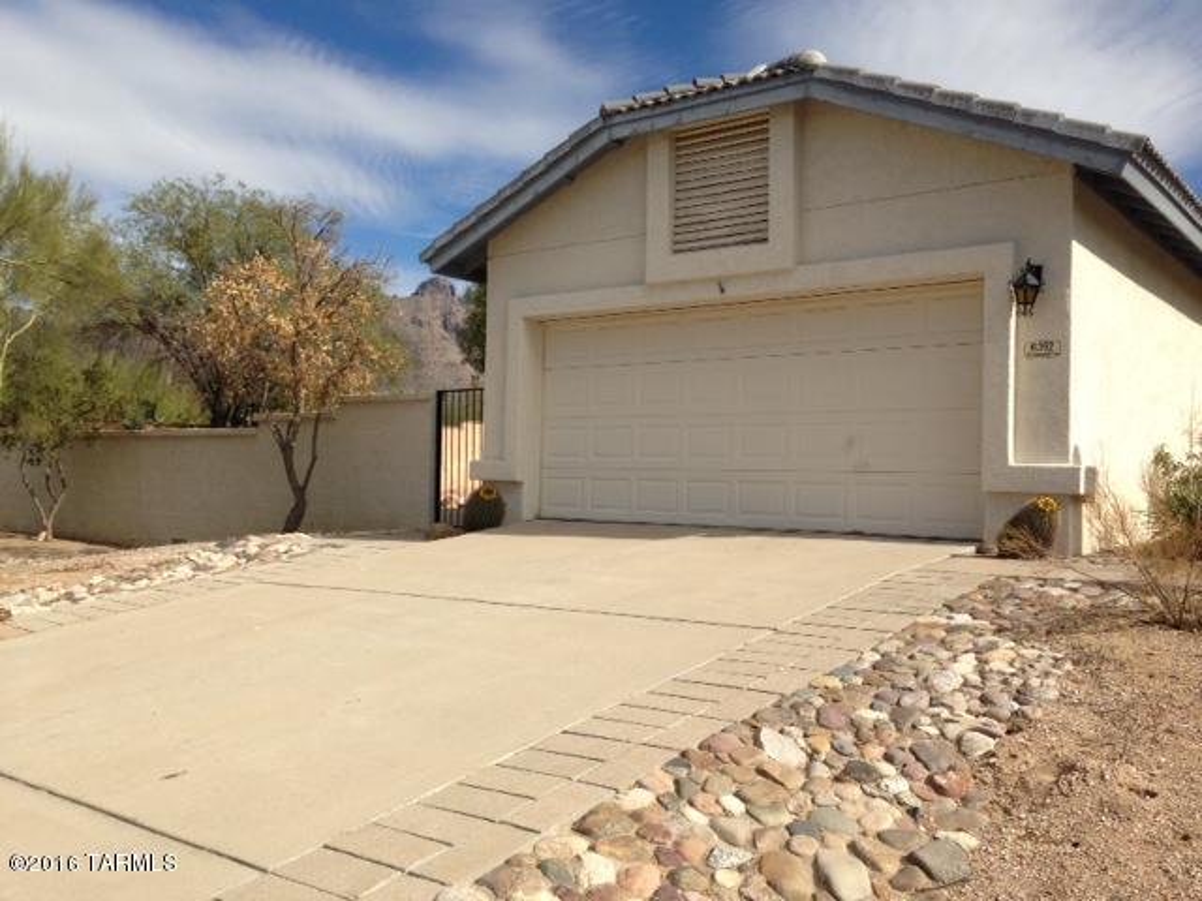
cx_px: 601
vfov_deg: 42.9
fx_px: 1146
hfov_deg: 55.4
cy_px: 450
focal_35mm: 33
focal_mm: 4.12
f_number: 2.4
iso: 50
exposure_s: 1/1808
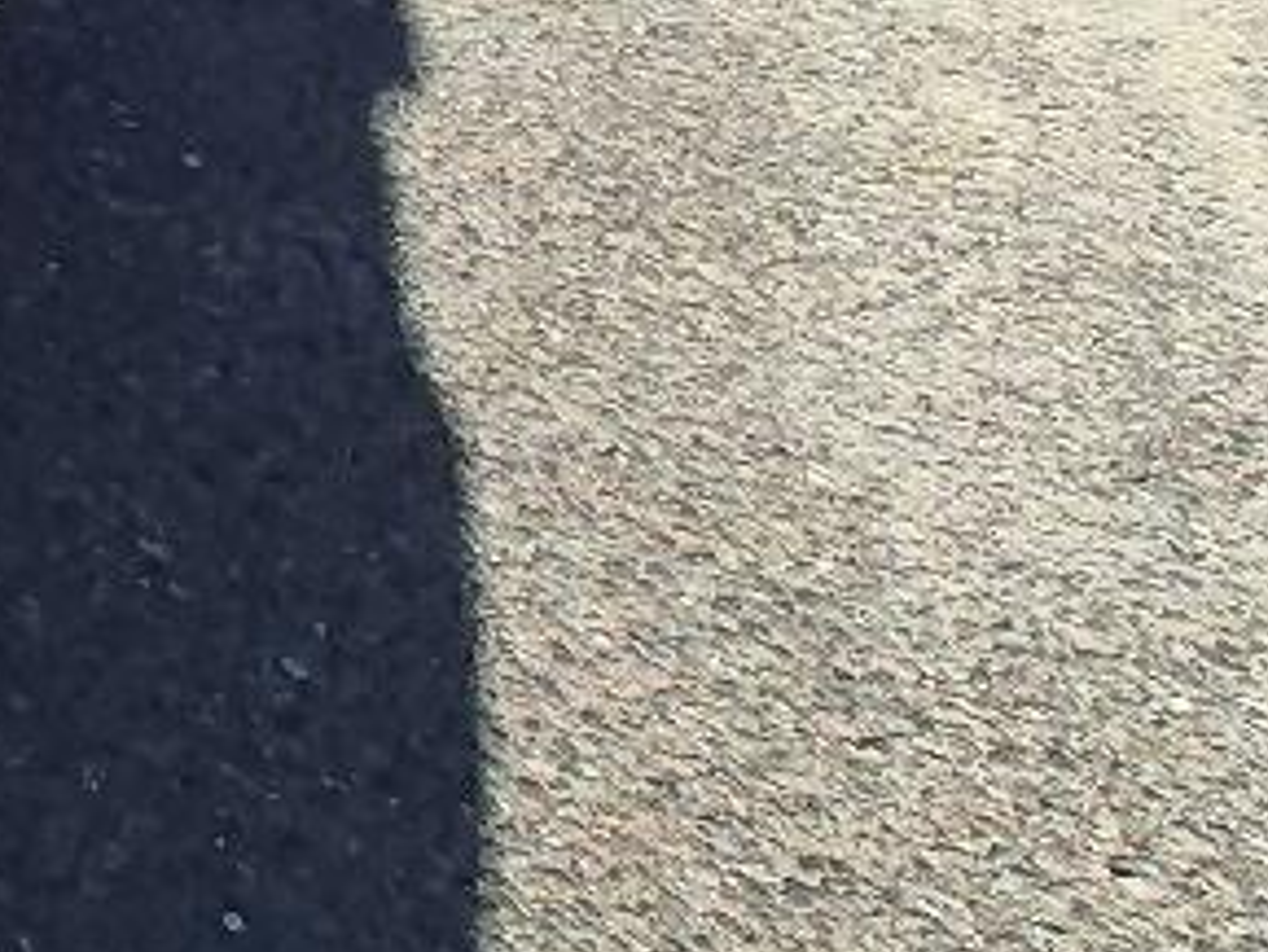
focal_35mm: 81
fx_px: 2968
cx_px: -1909
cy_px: -1119
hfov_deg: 14.2
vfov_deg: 14.3
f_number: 2.2
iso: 40
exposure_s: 1/1667
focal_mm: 1.74
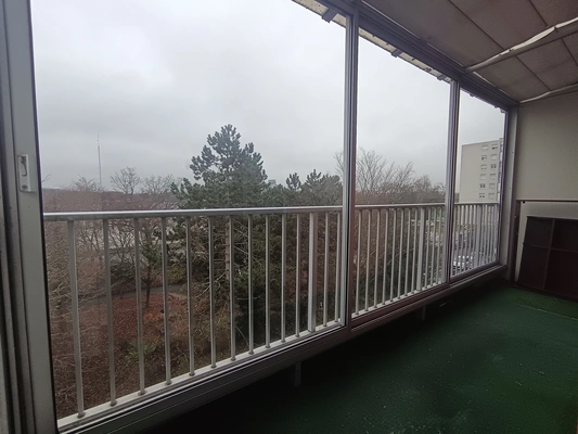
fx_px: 251
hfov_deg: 98.2
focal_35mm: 15
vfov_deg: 81.8
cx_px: 289
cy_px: 217
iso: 58
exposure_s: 1/100
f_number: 2.2
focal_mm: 1.65
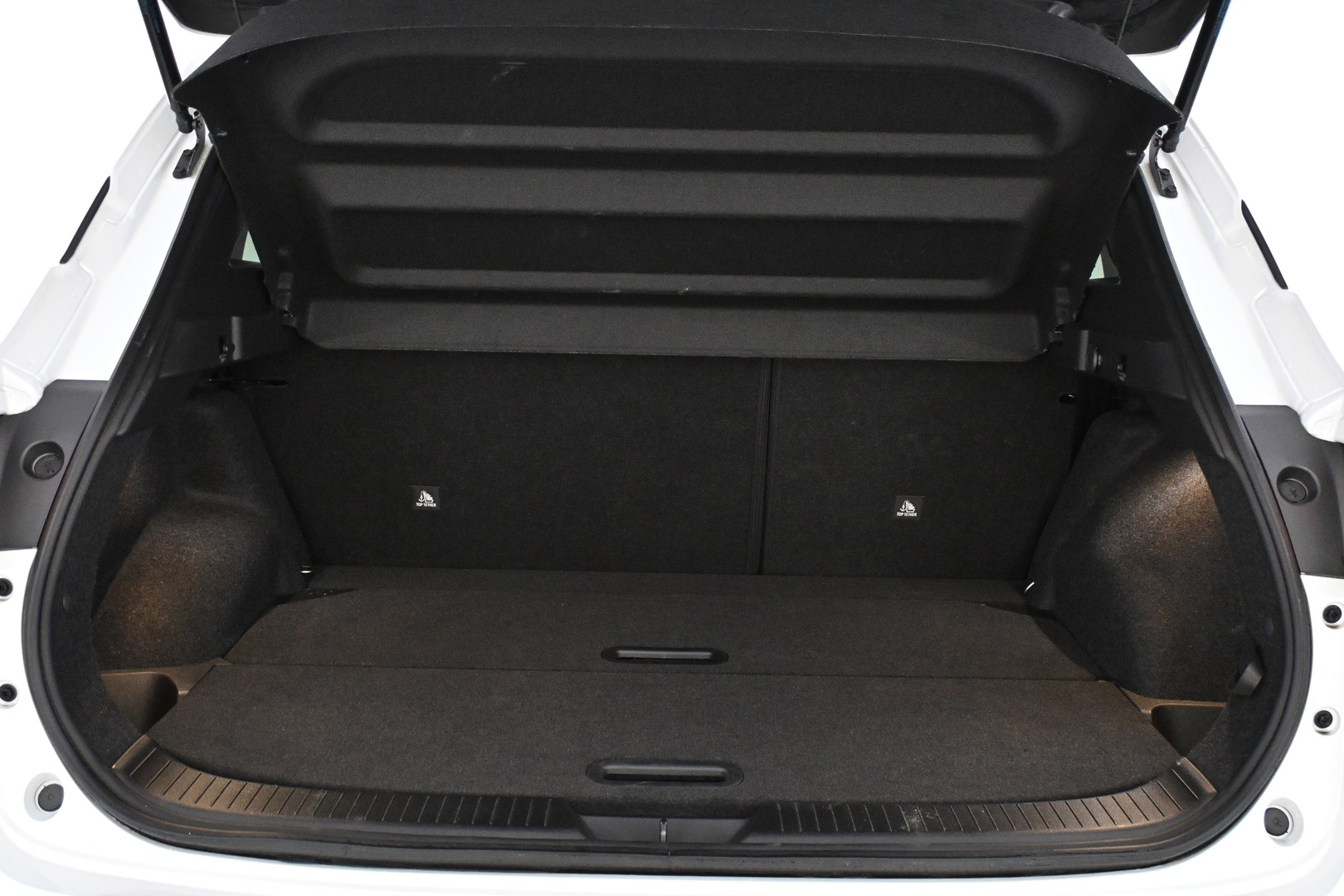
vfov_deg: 34.2
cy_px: 448
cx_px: 672
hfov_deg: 49.6
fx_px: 1456
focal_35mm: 39
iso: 4000
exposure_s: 1/60
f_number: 4.5
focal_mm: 26
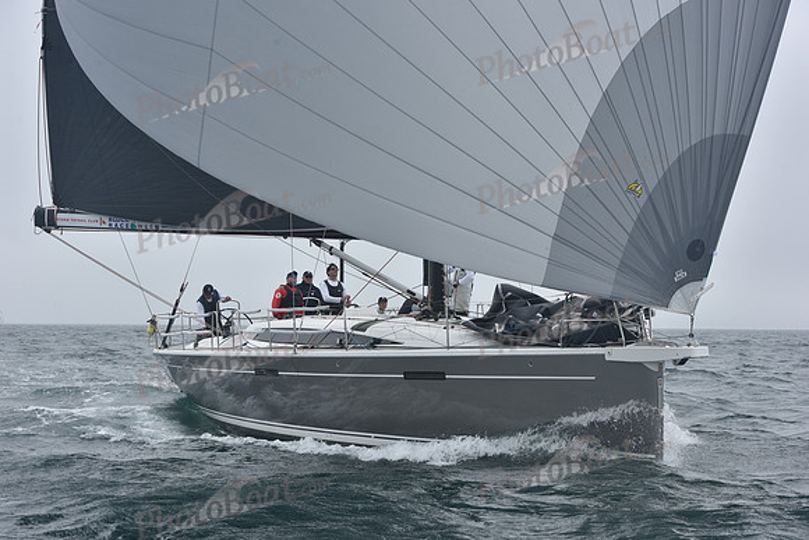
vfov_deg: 19.5
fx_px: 1573
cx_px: 404
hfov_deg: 28.8
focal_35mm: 70
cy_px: 270
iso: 250
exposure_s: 1/800
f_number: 9
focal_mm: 70
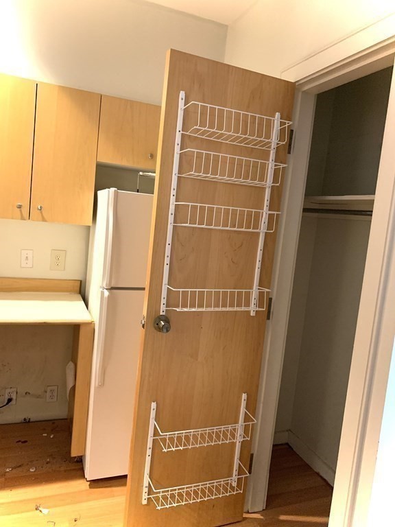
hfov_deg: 53.1
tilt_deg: -5.1
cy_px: 264
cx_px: 198
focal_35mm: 26
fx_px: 396
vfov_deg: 67.3
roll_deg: -5.9
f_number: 1.8
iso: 500
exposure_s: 1/30
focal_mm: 4.25
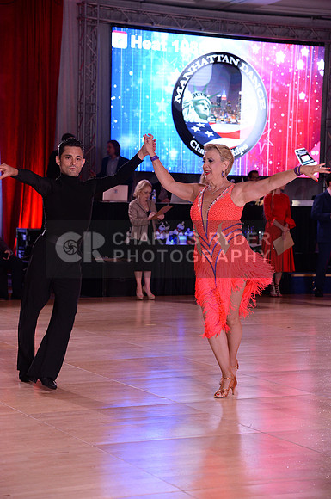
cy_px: 250
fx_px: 1176
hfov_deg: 16.0
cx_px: 166
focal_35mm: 85
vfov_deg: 23.9
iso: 2000
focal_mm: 85
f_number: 5.6
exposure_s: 1/250
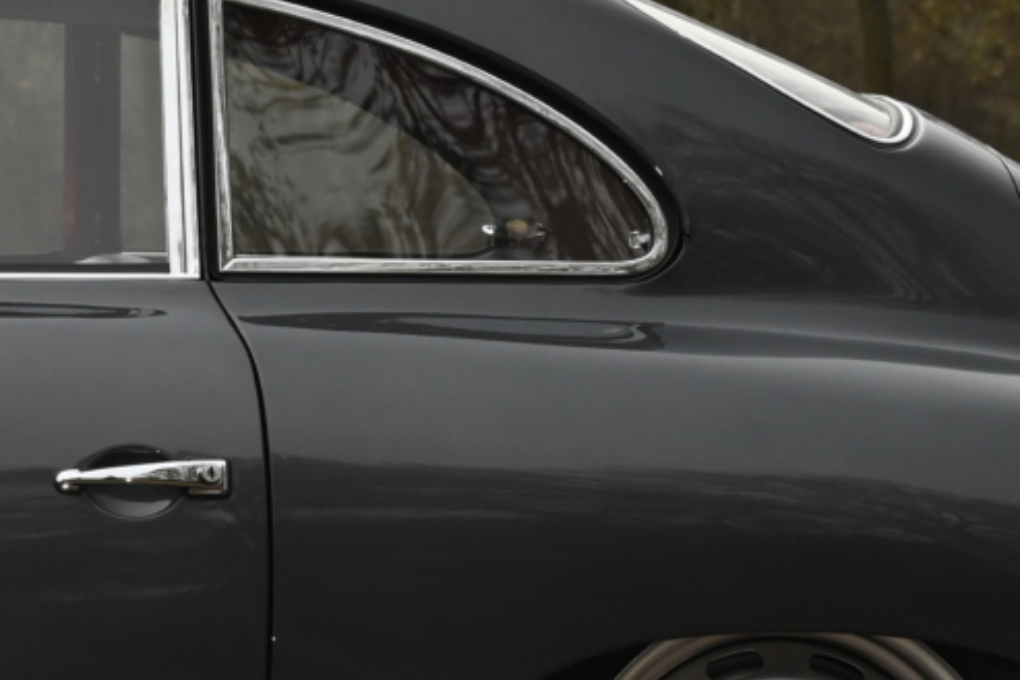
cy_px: -49
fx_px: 7057
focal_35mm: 249
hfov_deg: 8.2
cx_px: -279
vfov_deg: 5.5
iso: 200
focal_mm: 48
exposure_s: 1/125
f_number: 5.6
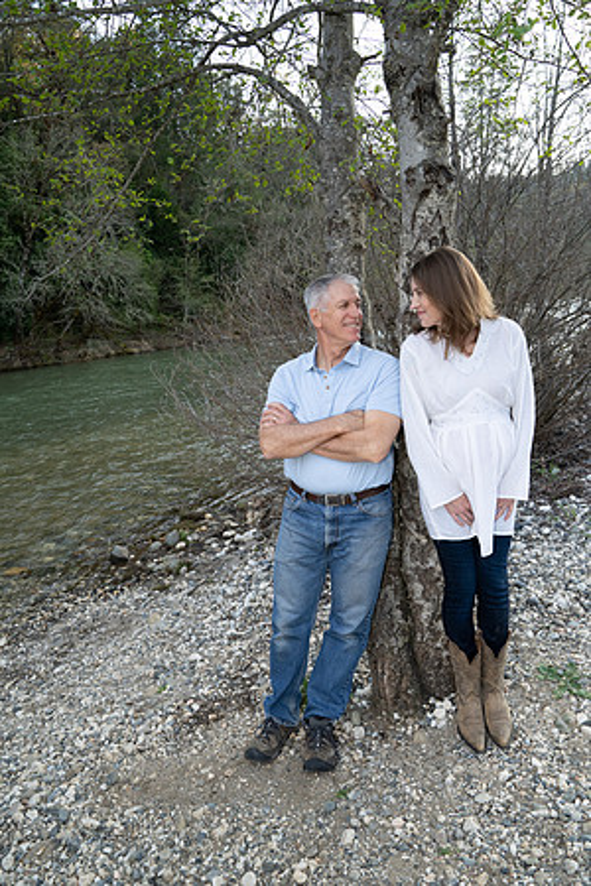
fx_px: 640
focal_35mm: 26
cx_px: 296
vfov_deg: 69.4
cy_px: 443
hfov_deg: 49.6
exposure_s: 1/250
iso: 800
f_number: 6.3
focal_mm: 26
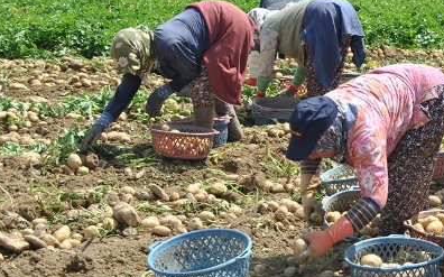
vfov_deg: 13.9
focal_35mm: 94
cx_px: 352
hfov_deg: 21.8
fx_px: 1137
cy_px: 146
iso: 100
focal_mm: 38
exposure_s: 1/125
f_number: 8
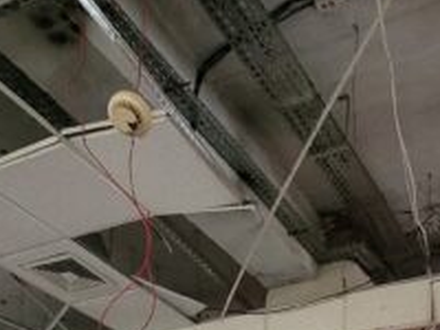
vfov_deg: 23.2
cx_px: 370
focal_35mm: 50
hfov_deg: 36.5
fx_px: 636
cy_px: 502
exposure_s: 1/33
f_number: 2.2
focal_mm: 1.74
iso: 400
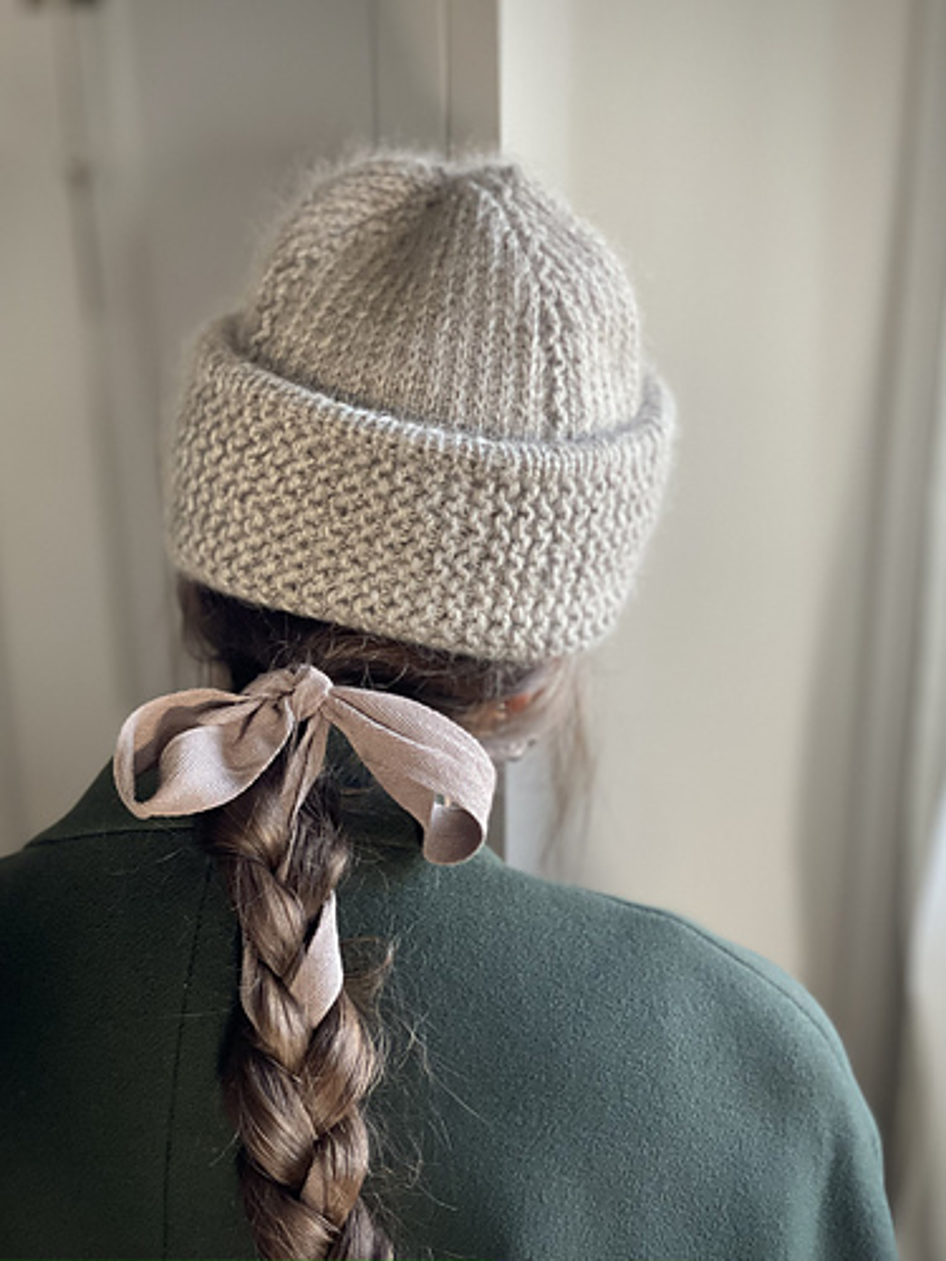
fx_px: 1895
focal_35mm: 52
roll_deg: +1.3
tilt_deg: -16.2
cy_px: 630
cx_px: 473
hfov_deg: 28.0
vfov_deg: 36.8
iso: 250
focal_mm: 6
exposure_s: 1/122
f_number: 2
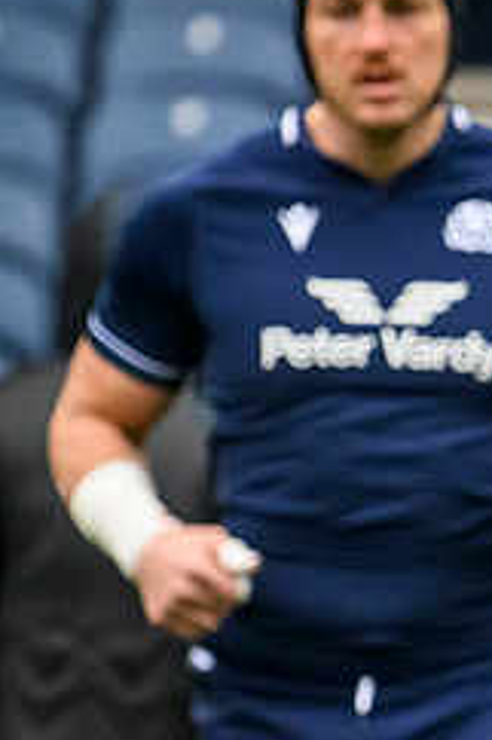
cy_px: 487
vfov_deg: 0.8
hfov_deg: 0.6
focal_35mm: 2457
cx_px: 827
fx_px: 50437
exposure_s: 1/1250
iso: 6400
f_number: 5.6
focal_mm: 784
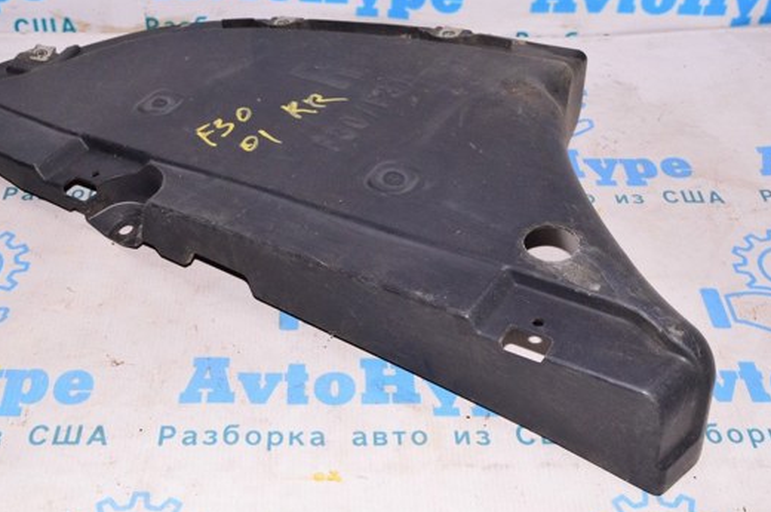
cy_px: 229
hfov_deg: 41.1
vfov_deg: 28.0
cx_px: 351
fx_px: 1026
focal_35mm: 48
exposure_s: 1/200
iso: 1600
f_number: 8
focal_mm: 26
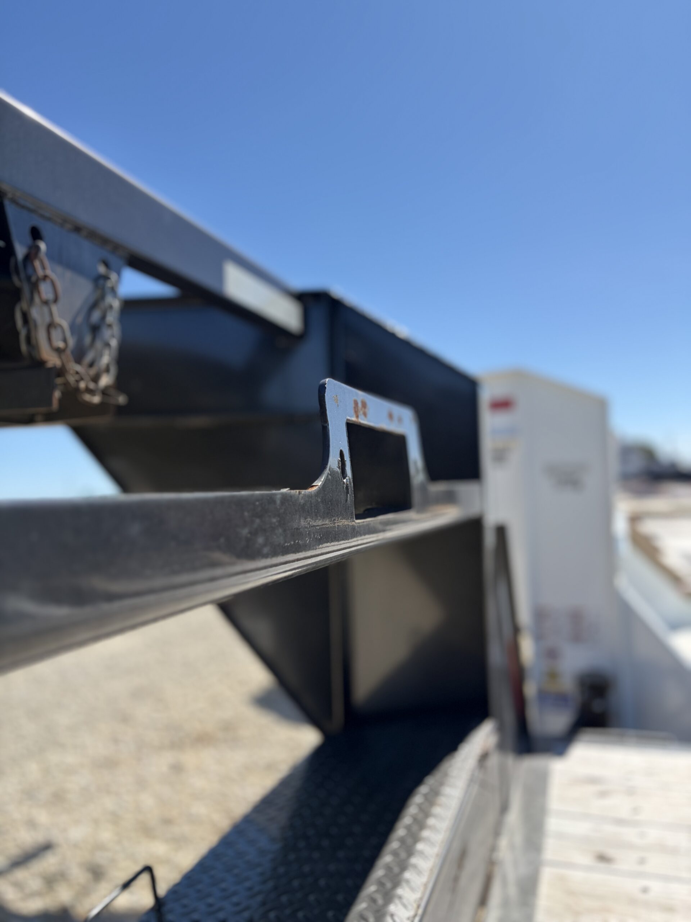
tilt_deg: +3.3
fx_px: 692
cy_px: 461
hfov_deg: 53.1
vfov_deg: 67.3
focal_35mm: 26
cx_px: 346
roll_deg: +3.6
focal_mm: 5.96
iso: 64
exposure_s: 1/2451
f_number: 1.6
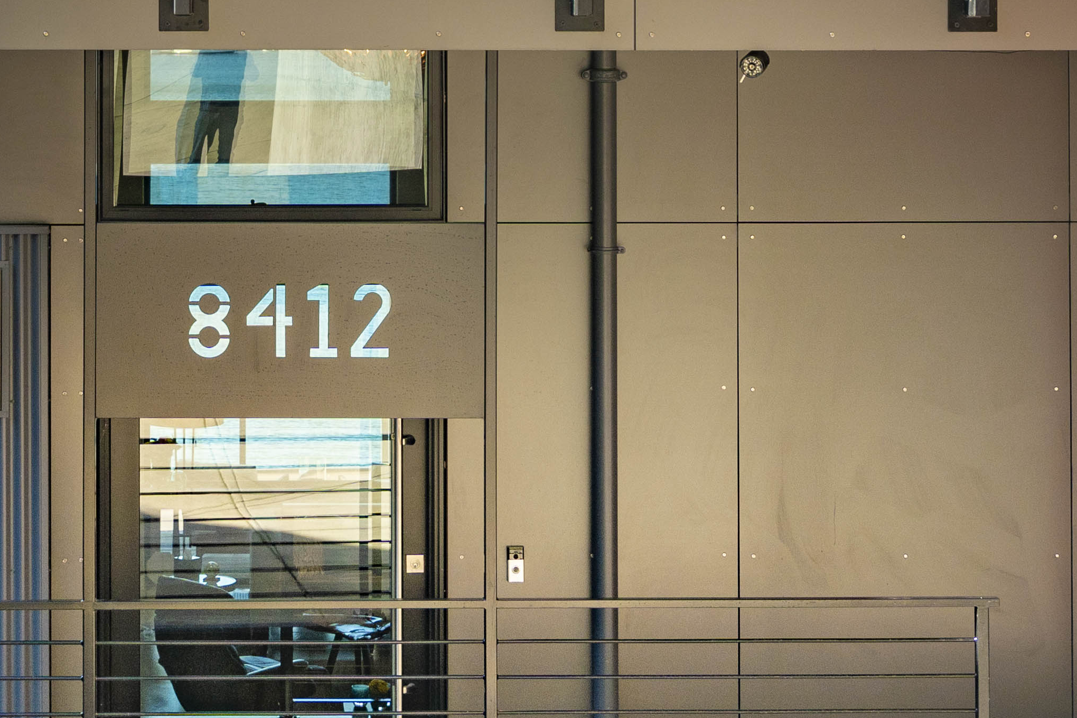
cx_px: 318
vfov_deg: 12.9
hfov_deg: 19.7
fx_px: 3081
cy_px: -171
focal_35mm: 103
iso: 100
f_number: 6.3
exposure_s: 1/125
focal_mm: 35
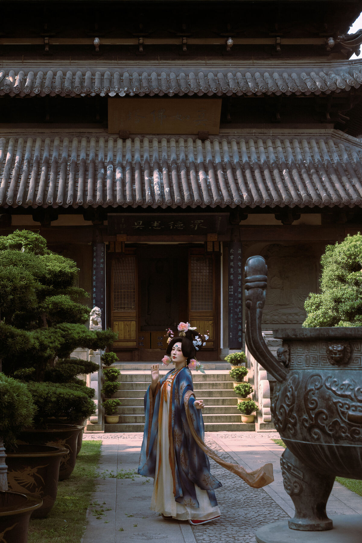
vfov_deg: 28.8
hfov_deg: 19.5
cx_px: 181
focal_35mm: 70
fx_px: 1056
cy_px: 272
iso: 500
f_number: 11
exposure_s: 1/320
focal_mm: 70
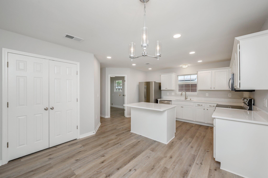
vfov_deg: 81.1
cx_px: 134
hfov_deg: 104.3
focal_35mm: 14
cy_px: 89
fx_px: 104
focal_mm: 14
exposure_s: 1/30
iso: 200
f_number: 9
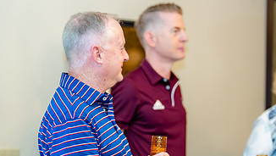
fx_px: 835
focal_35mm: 114
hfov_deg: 18.7
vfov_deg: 10.6
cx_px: 108
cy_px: 121
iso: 1000
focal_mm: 50
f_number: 1.2
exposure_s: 1/400
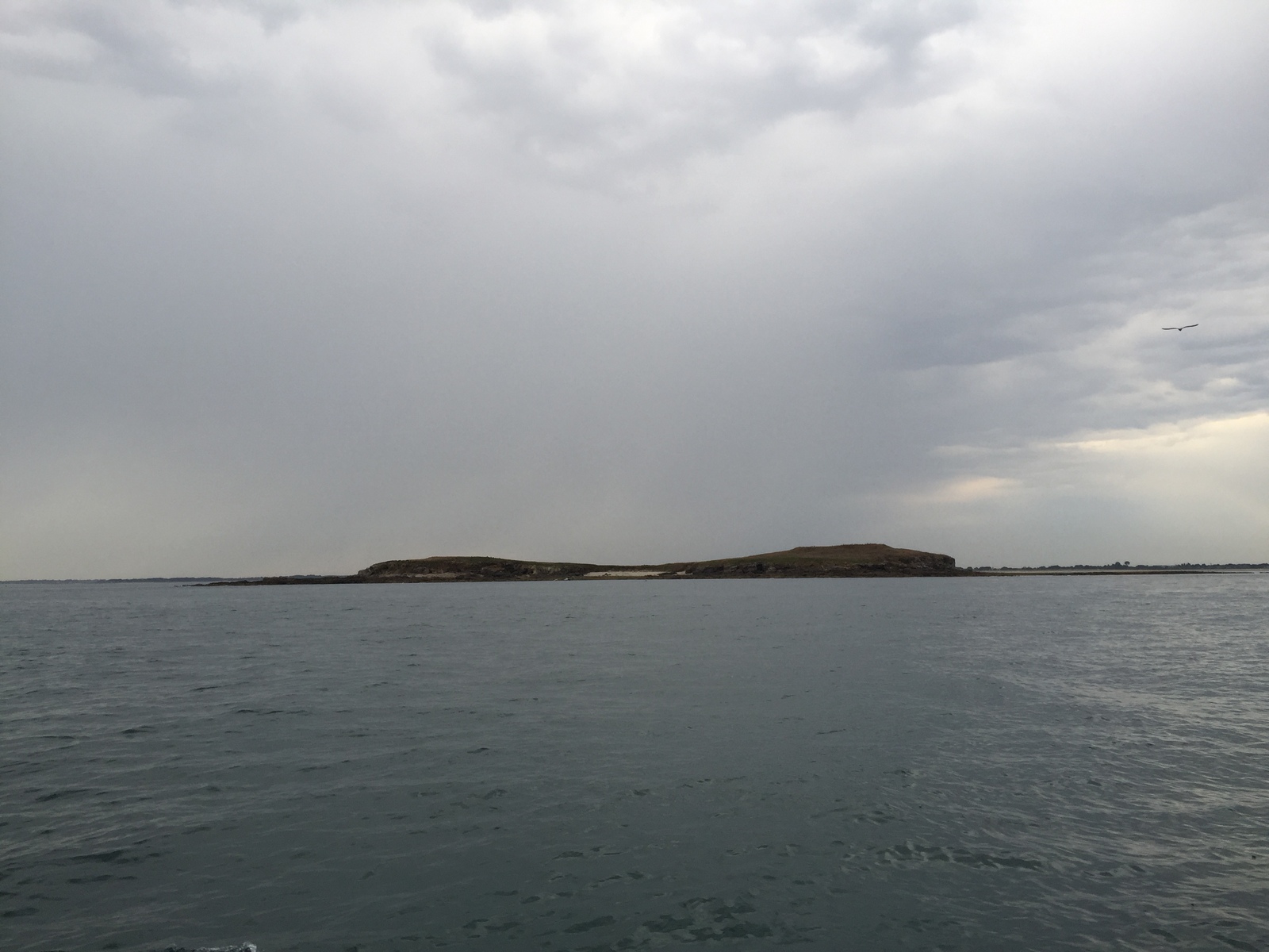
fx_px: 1063
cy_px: 476
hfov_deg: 61.7
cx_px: 634
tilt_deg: +6.7
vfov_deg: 48.2
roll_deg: +2.3
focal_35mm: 29
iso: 32
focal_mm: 4.15
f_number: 2.2
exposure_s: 1/377
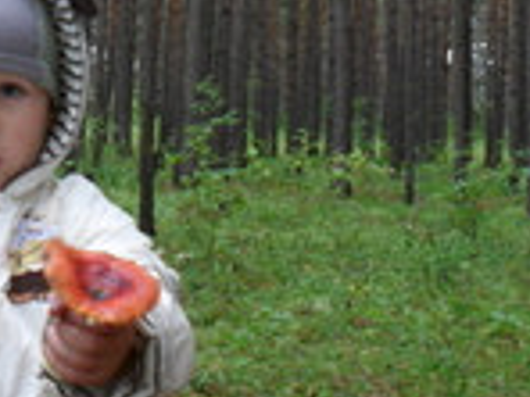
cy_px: 57
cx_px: -7
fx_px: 1255
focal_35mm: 82
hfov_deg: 22.8
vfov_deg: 17.8
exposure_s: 1/45
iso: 120
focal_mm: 4.9
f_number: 3.5
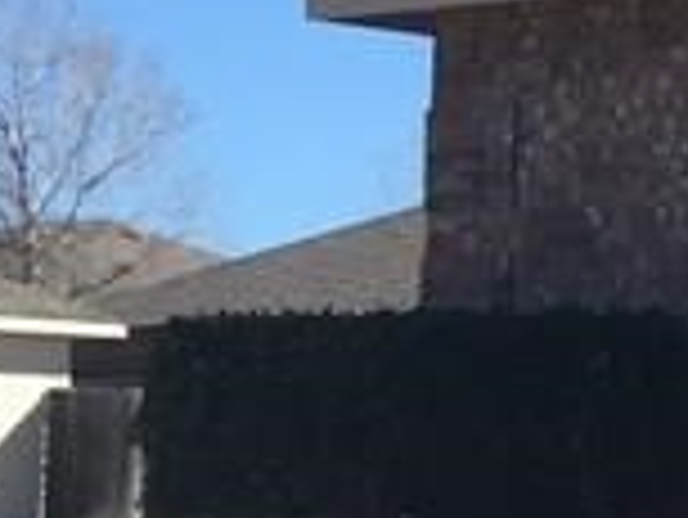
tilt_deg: +2.6
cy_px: 351
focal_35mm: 194
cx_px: 1983
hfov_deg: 8.6
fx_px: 3859
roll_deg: -1.0
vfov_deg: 7.7
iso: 32
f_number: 2.2
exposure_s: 1/1464
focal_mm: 4.15
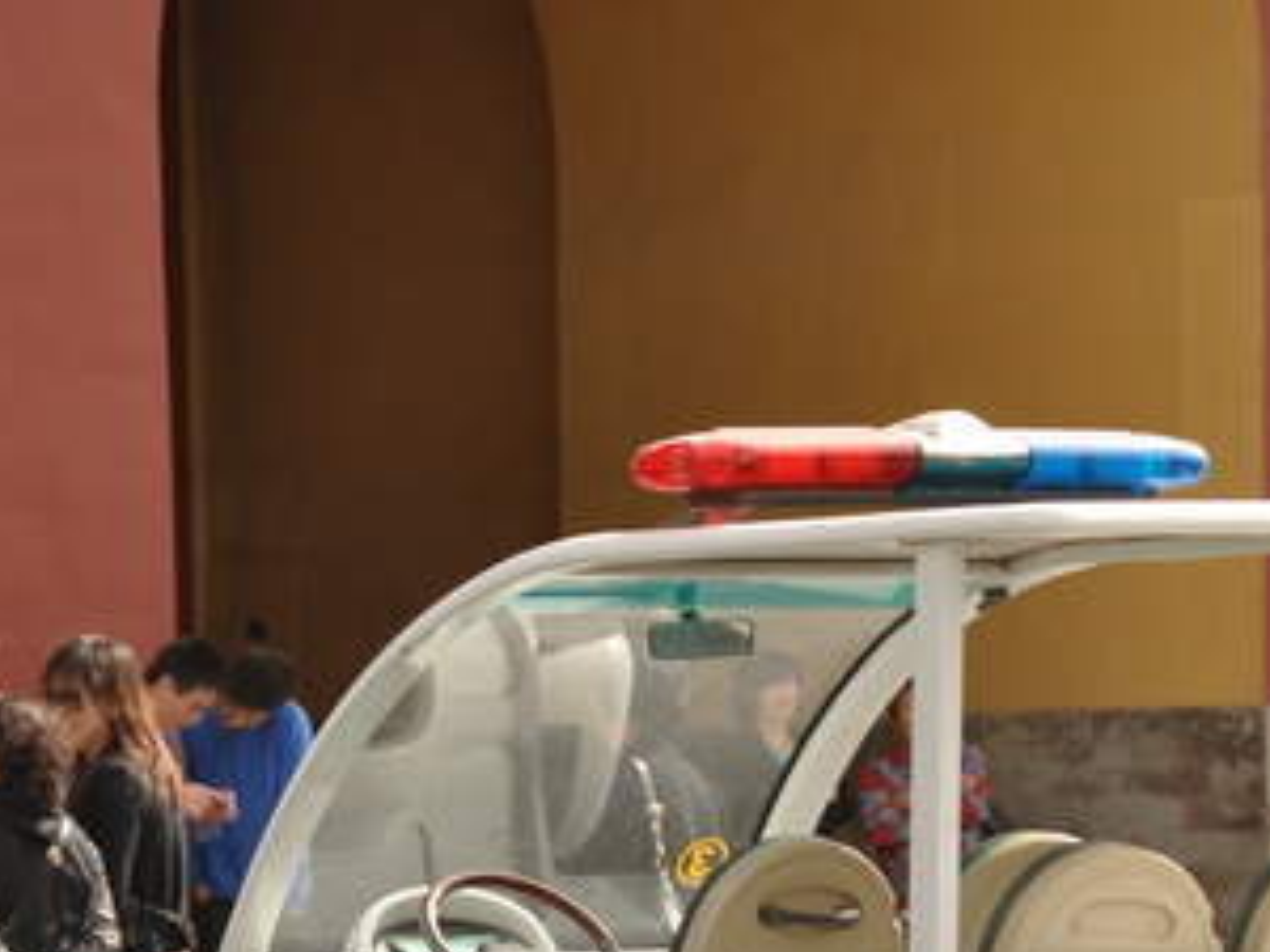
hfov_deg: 8.0
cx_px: 453
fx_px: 9025
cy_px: 827
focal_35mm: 246
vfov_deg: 6.0
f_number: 5
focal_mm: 80
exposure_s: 1/200
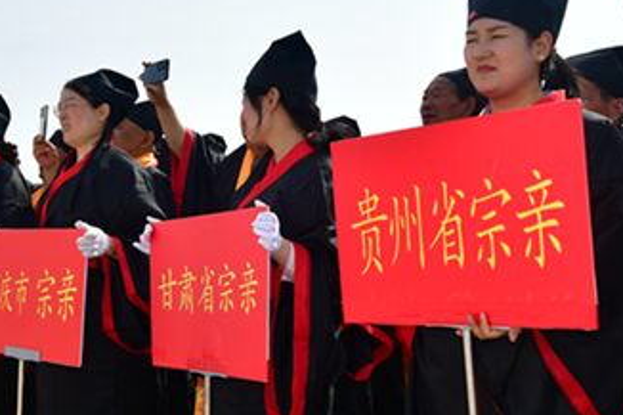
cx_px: 203
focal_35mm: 54
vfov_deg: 25.0
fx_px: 934
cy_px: 240
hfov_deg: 36.5
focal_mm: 22
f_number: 9
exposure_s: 1/250
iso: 160
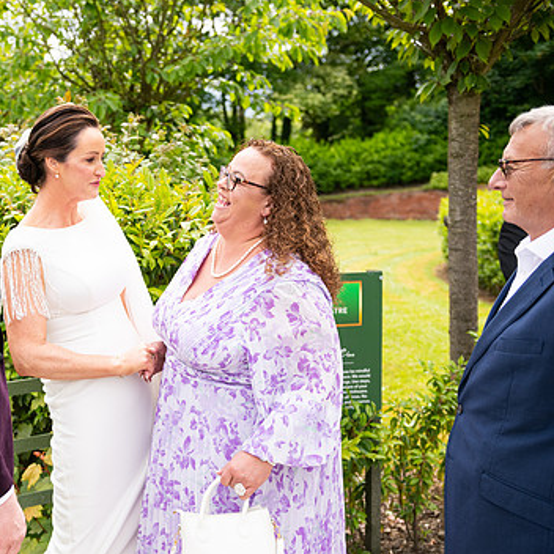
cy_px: 298
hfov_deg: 33.7
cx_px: 116
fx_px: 887
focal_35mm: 49
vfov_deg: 34.7
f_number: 3.5
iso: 250
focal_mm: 35
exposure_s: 1/1600
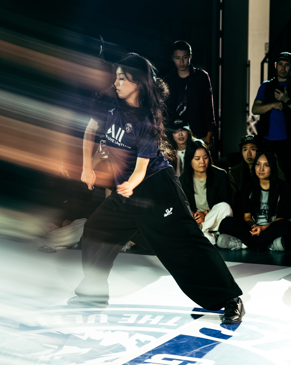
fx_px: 1065
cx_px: 170
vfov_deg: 19.5
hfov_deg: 15.5
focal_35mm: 99
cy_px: 182
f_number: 2.8
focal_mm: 70
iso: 3200
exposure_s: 1/320
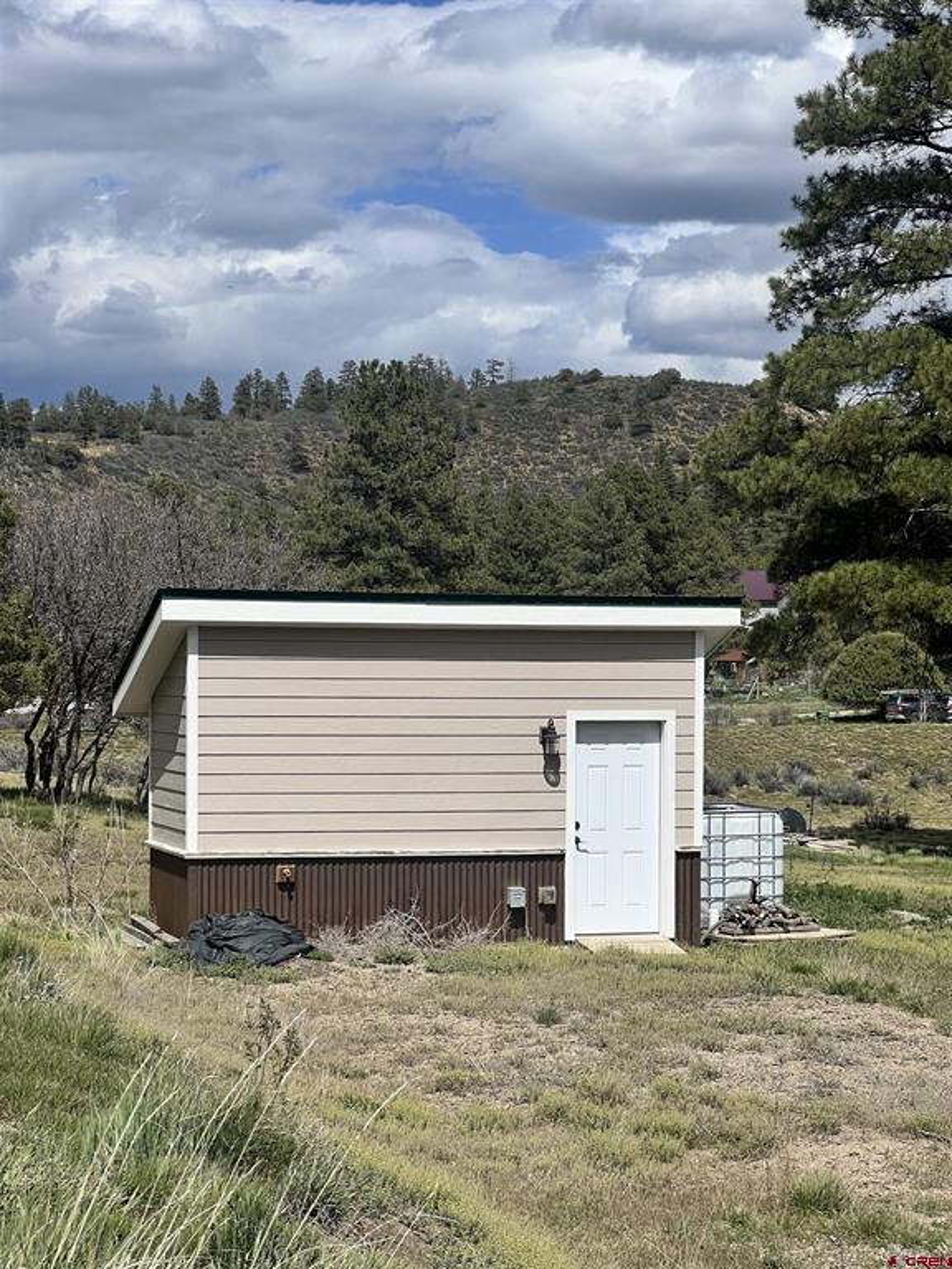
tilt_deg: +0.0
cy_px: 634
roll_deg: +0.4
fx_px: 2824
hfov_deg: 19.1
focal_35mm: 77
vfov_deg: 25.3
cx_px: 476
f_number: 2.8
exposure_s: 1/1468
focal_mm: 9
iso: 32
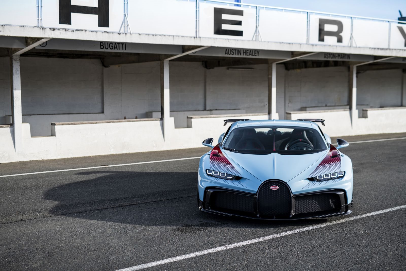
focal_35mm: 50
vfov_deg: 27.0
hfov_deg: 39.6
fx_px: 564
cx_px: 203
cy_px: 136
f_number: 2.2
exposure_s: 1/400
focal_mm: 50
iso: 31
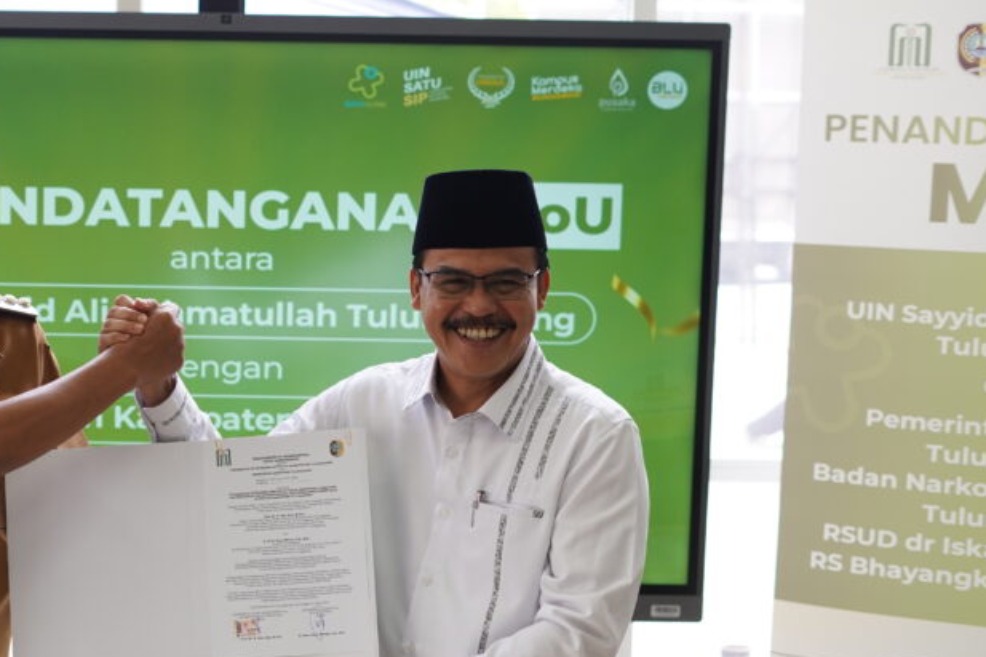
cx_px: 237
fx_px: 2273
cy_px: 404
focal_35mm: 83
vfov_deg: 16.4
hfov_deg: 24.2
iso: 500
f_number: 2.8
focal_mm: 50
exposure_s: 1/160
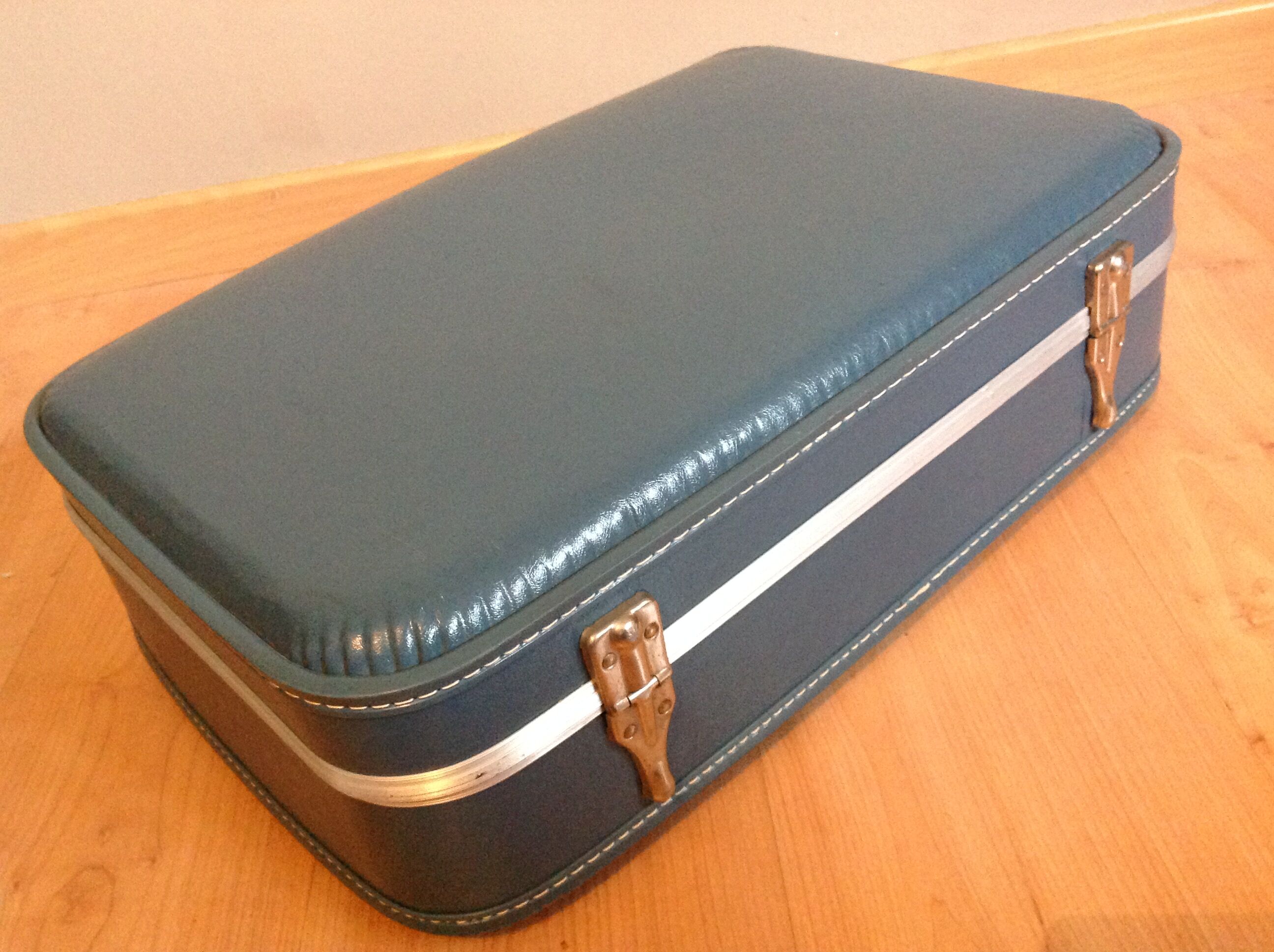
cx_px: 637
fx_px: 1286
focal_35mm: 35
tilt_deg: -35.1
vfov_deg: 40.6
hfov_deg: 52.7
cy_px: 476
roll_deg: +12.0
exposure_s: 1/15
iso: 500
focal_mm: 4.28
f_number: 2.4
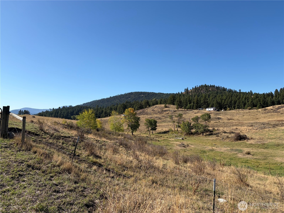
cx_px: 142
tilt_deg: +4.3
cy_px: 106
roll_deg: +0.5
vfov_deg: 53.1
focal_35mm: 26
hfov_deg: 67.3
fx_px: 213
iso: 50
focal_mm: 5.96
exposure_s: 1/3279
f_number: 1.6
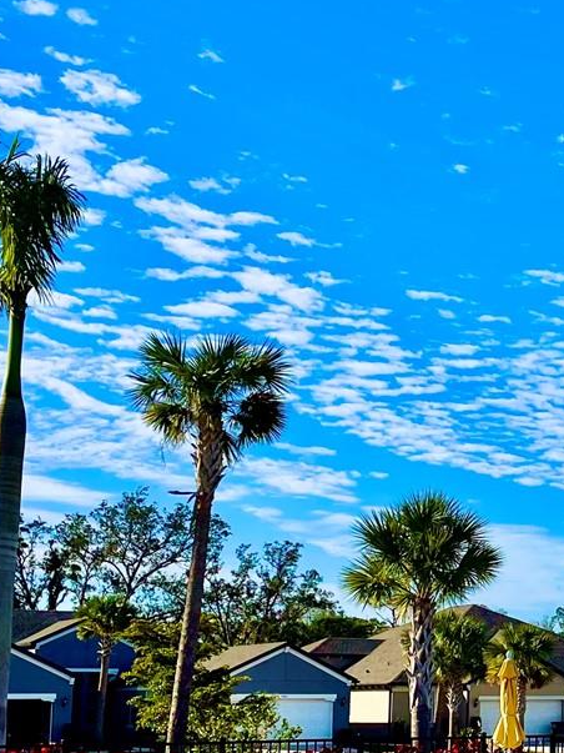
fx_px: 1499
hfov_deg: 19.4
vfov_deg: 27.9
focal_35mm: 69
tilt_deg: +6.3
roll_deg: +0.9
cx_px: 760
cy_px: 533
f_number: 1.6
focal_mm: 4.2
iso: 32
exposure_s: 1/4831
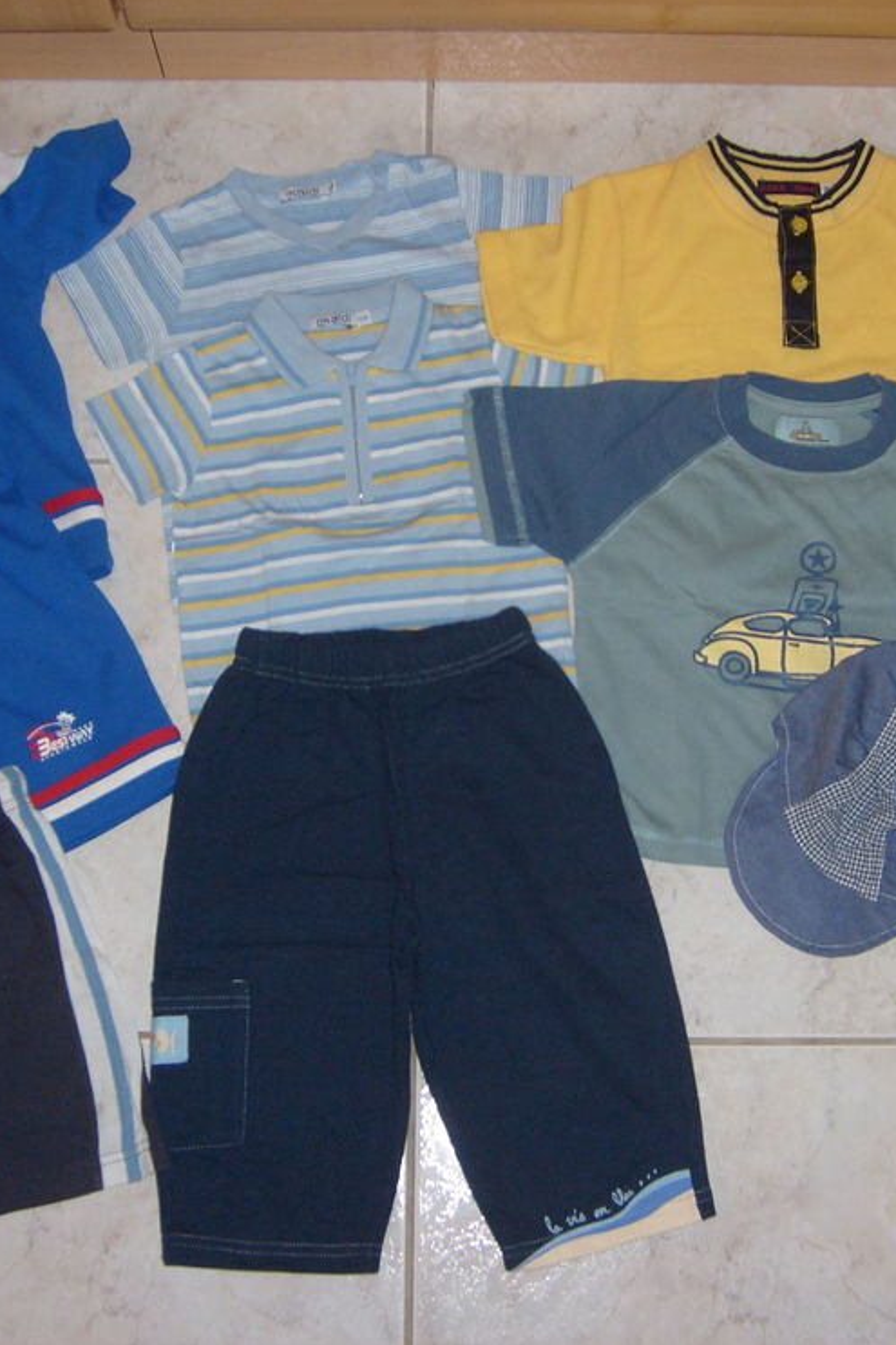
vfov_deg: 40.4
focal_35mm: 49
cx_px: 454
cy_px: 670
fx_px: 1830
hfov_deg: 27.5
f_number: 2.8
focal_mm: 5.8
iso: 100
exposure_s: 1/45
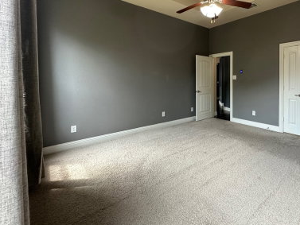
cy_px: 83
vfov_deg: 67.5
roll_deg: +0.3
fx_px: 165
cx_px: 201
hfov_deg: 81.7
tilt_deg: -1.2
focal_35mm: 19
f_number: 2.2
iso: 250
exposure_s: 1/120
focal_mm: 2.22
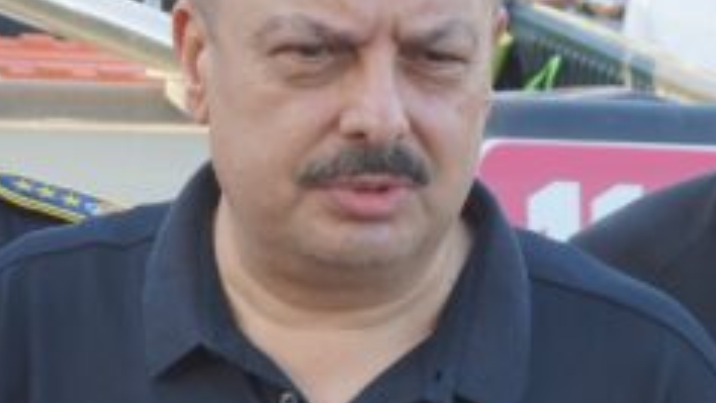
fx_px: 2849
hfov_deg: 14.2
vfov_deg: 8.1
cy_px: 273
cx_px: 146
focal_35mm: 150
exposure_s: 1/160
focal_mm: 22
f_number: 4
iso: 100
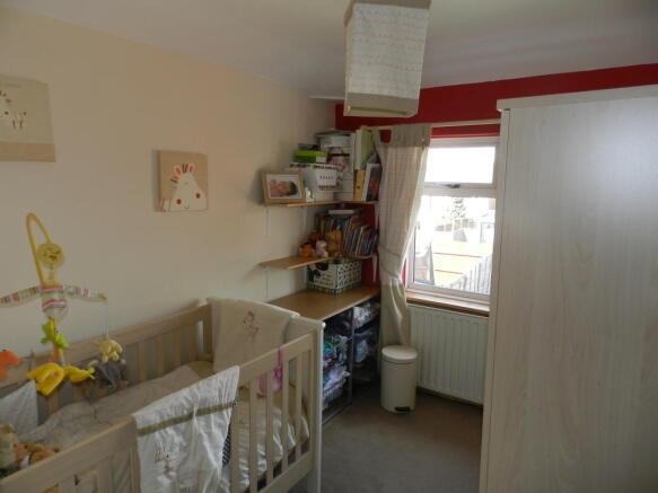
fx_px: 437
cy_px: 246
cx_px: 329
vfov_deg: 58.9
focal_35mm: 23
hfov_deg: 73.9
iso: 160
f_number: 3.4
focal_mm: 4
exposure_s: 1/100
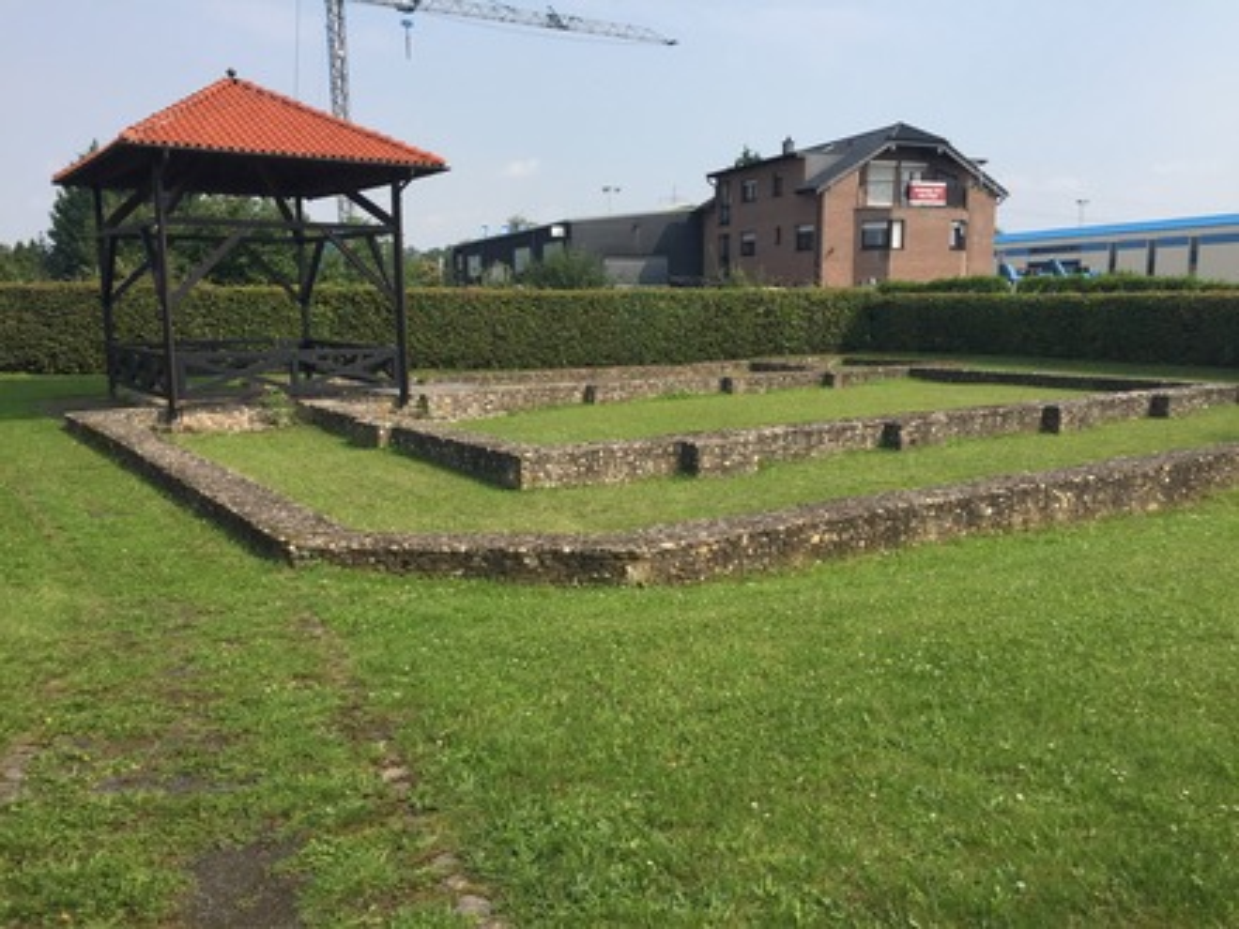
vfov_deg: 48.2
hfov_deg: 61.7
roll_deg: -1.3
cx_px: 620
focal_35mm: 29
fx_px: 1038
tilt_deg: -9.3
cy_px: 464
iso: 32
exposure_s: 1/2198
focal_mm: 4.15
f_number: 2.2
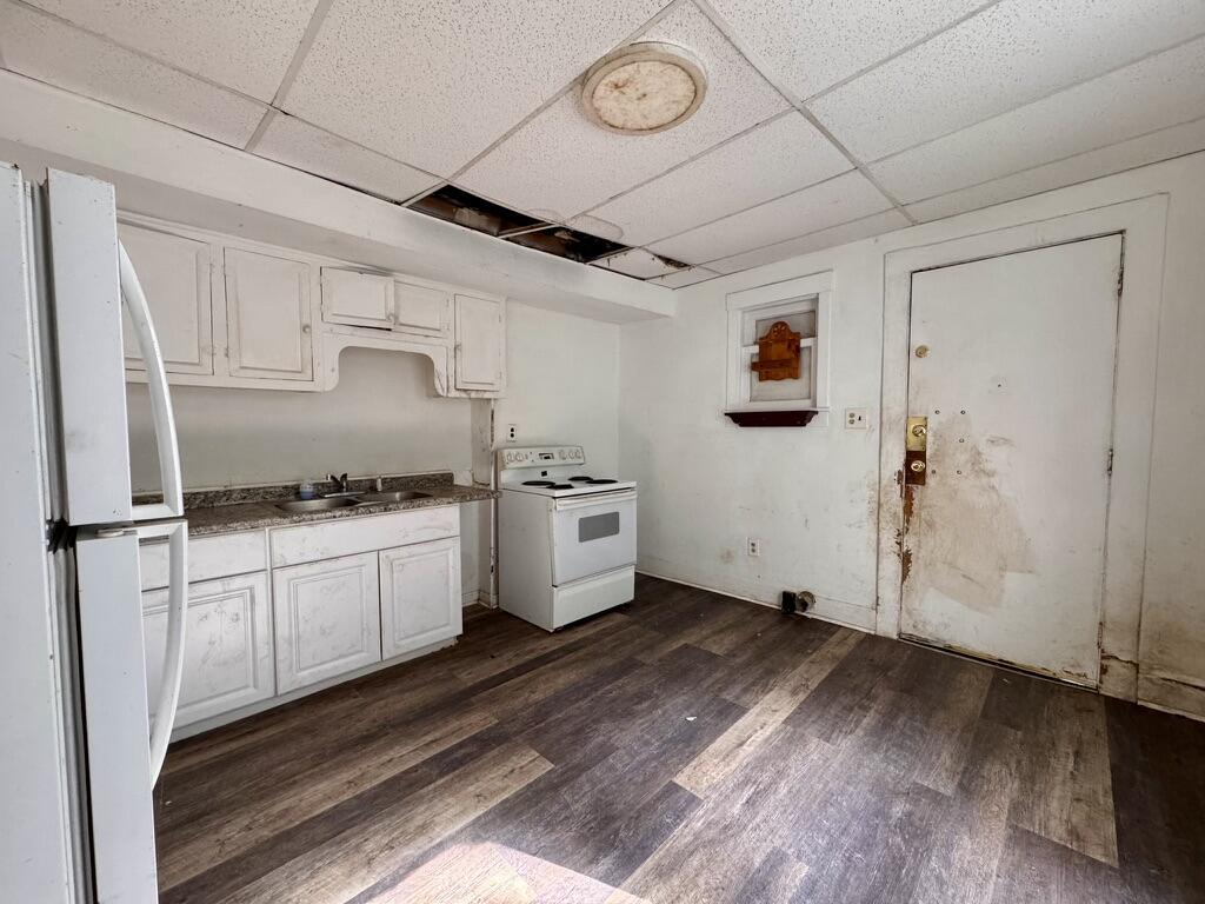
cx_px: 602
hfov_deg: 102.1
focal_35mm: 14
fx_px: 487
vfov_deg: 85.7
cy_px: 452
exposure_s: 1/68
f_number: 2.2
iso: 320
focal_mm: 2.22
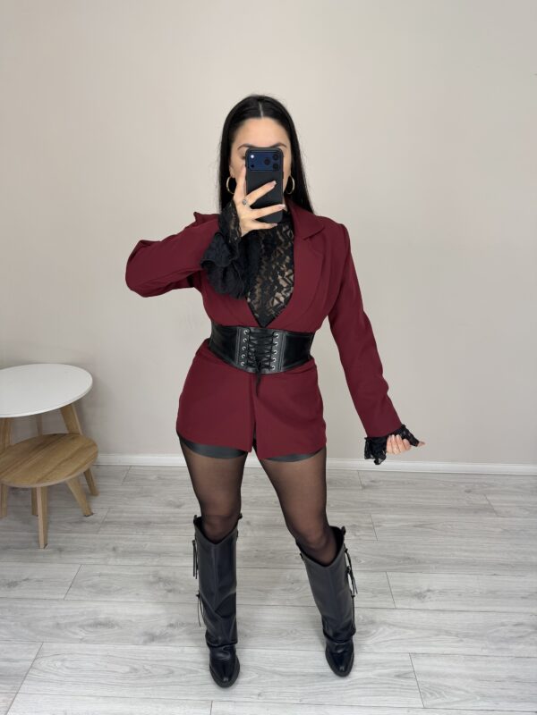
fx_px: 496
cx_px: 268
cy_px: 358
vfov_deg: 71.6
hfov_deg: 56.8
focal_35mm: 24
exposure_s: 1/100
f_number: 1.78
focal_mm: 6.76
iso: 64
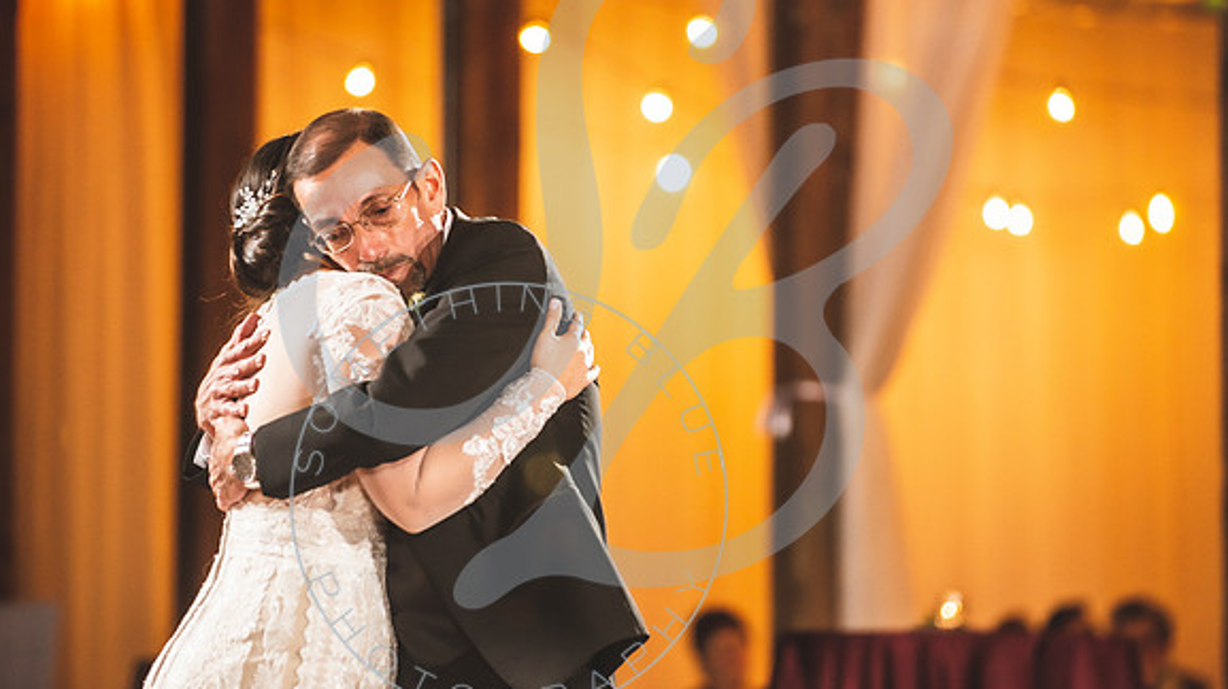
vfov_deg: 6.3
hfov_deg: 11.3
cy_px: 322
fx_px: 6217
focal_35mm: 191
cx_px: 615
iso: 800
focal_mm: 170
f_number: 2.8
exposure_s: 1/160
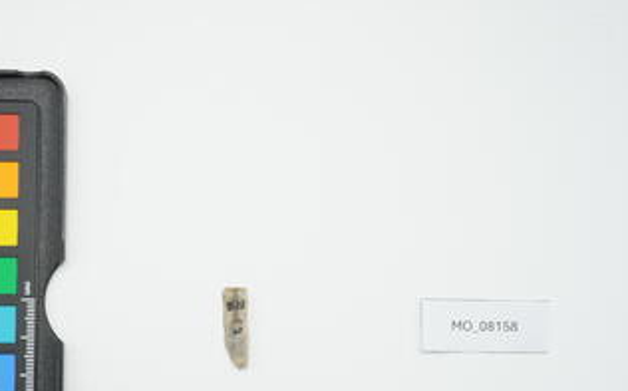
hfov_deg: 40.9
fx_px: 834
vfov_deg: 26.0
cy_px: 312
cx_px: 225
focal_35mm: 49
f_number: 16
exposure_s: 1/10
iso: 100
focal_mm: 21
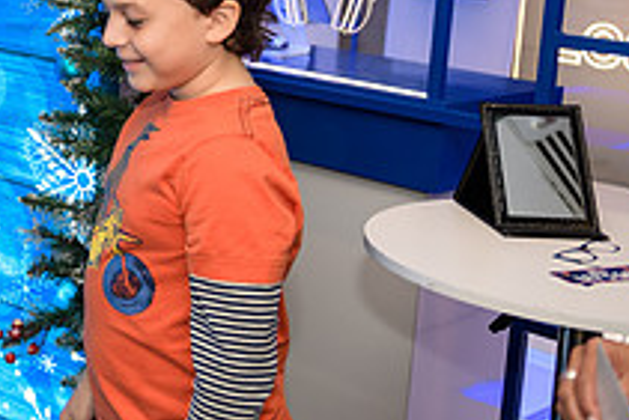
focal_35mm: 77
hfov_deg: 23.9
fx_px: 1346
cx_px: -131
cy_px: 43
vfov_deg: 17.5
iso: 400
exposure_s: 1/125
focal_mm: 28
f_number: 3.2
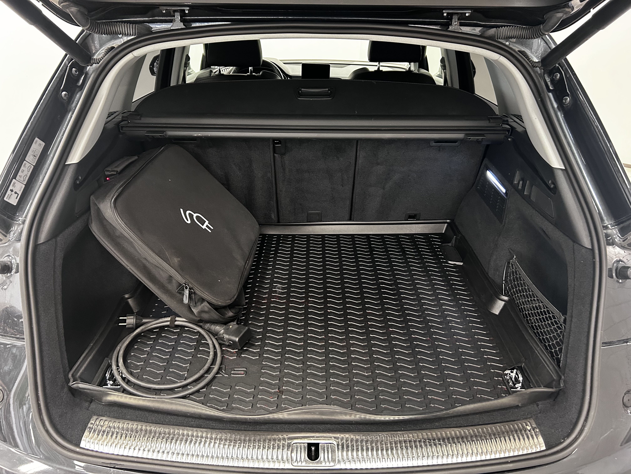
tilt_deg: -26.4
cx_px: 316
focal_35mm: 26
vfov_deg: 53.1
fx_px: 474
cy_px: 237
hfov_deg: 67.3
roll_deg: -0.2
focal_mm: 5.7
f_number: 1.5
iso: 500
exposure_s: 1/33
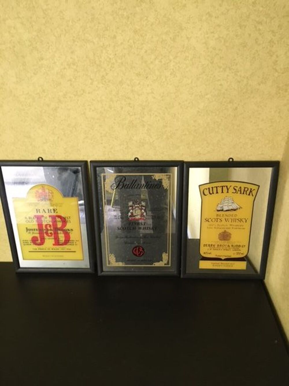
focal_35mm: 29
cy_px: 193
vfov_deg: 61.7
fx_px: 323
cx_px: 144
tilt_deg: -30.5
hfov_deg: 48.2
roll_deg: +1.3
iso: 200
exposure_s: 1/17
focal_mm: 4.15
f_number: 2.2
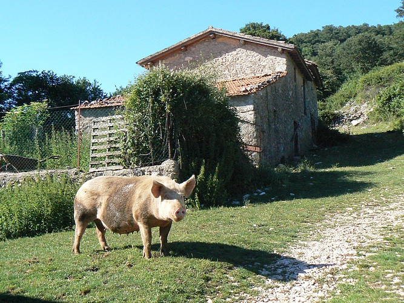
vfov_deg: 28.6
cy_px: 152
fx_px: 595
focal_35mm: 51
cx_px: 202
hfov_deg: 37.5
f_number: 5
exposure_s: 1/1300
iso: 400
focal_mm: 8.4
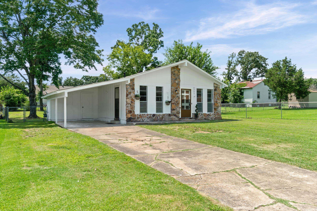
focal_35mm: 27
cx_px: 158
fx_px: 238
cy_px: 106
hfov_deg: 67.4
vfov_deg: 47.9
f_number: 9
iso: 250
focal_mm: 18
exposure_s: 1/160
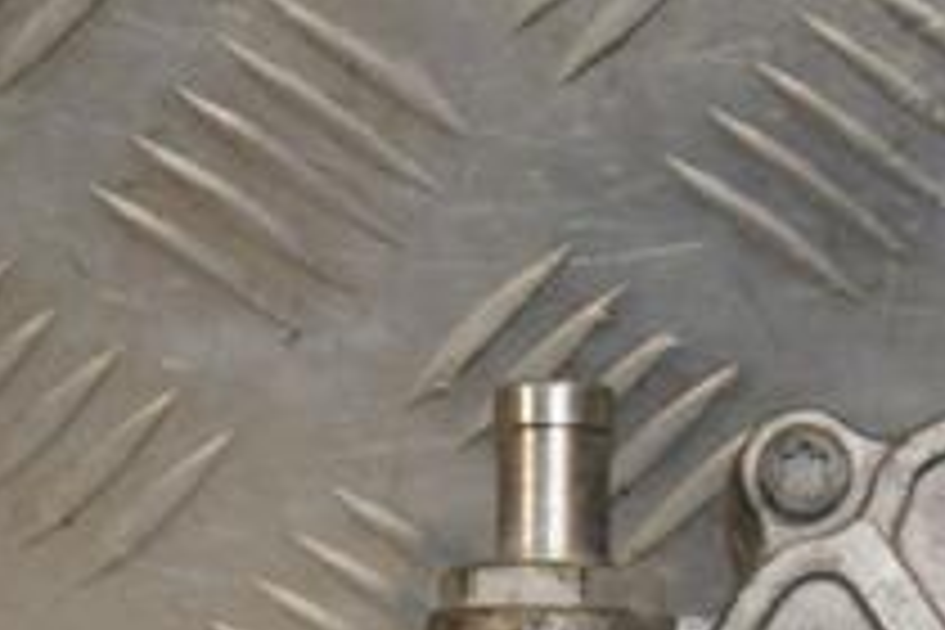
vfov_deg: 4.8
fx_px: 7428
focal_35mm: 283
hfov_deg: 7.2
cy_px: 891
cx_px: 1080
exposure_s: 1/200
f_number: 6.3
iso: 800
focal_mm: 66
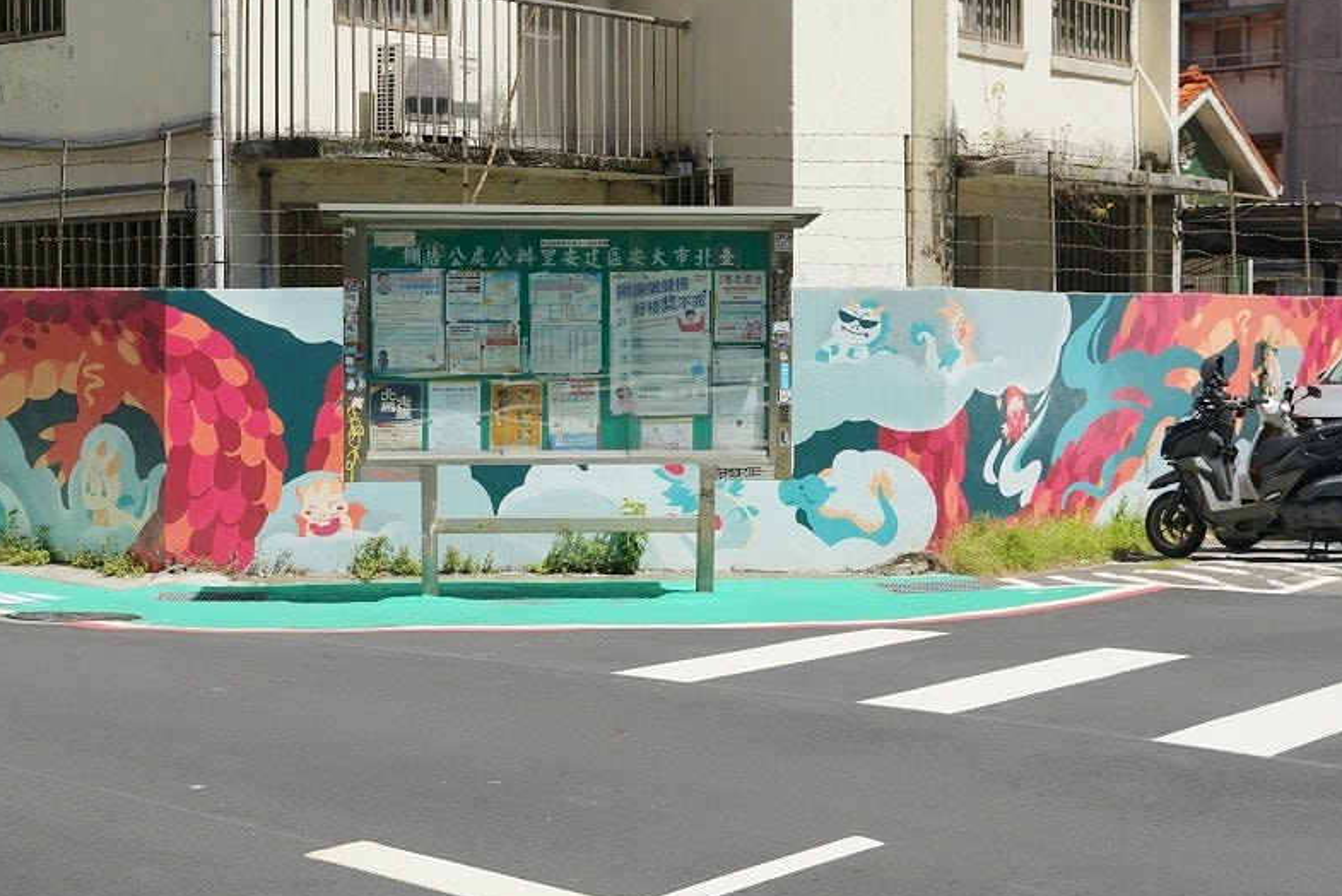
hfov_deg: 36.2
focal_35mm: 55
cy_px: 345
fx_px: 2051
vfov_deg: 24.6
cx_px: 583
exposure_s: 1/250
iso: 100
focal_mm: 36
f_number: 5
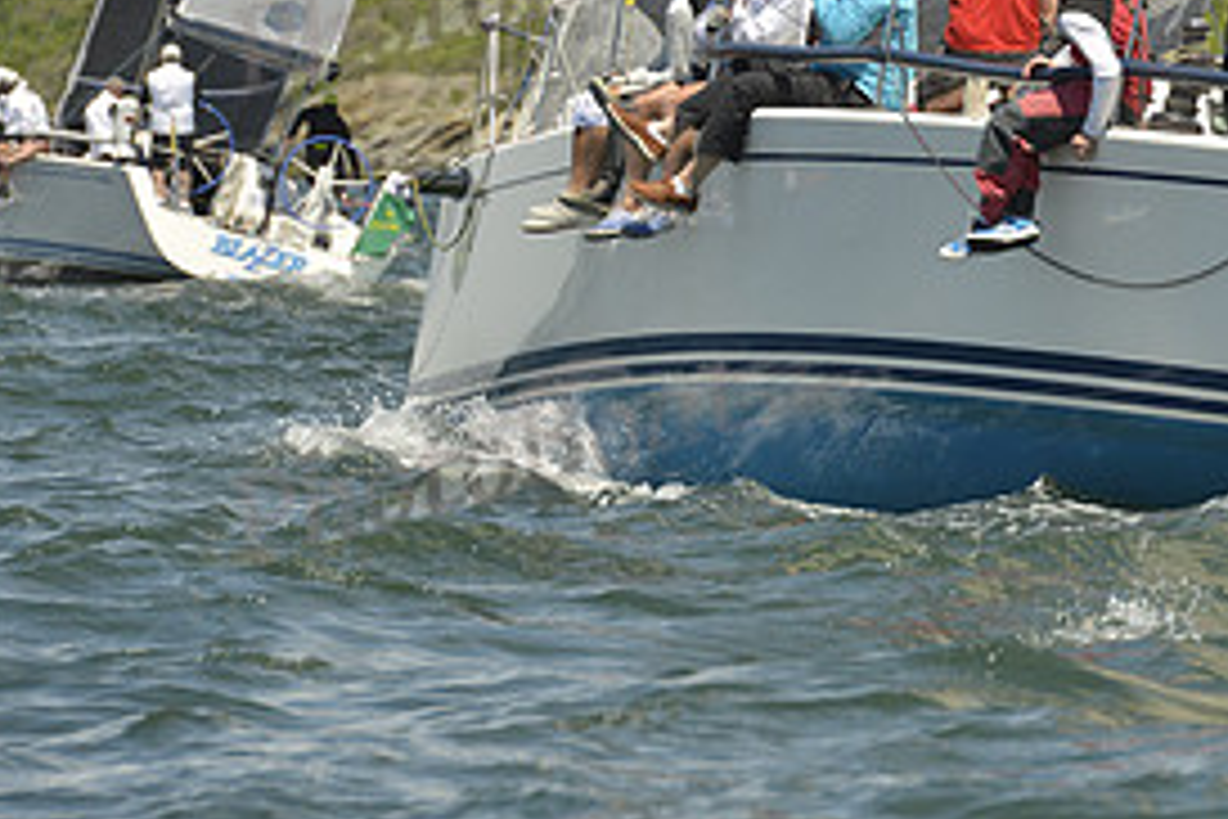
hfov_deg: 5.0
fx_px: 14155
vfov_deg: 3.3
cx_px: 1102
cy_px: 151
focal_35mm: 415
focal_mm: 195
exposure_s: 1/1600
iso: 280
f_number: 8
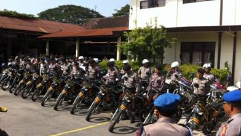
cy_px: 65
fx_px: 249
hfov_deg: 51.6
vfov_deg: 30.5
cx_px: 119
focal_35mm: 39
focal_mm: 3.85
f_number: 2.8
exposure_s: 1/887
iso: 80
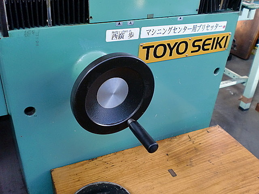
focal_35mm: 35
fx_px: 262
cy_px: 97
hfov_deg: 52.6
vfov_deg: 40.7
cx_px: 130
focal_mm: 6.3
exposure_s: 1/60
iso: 250
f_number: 3.1
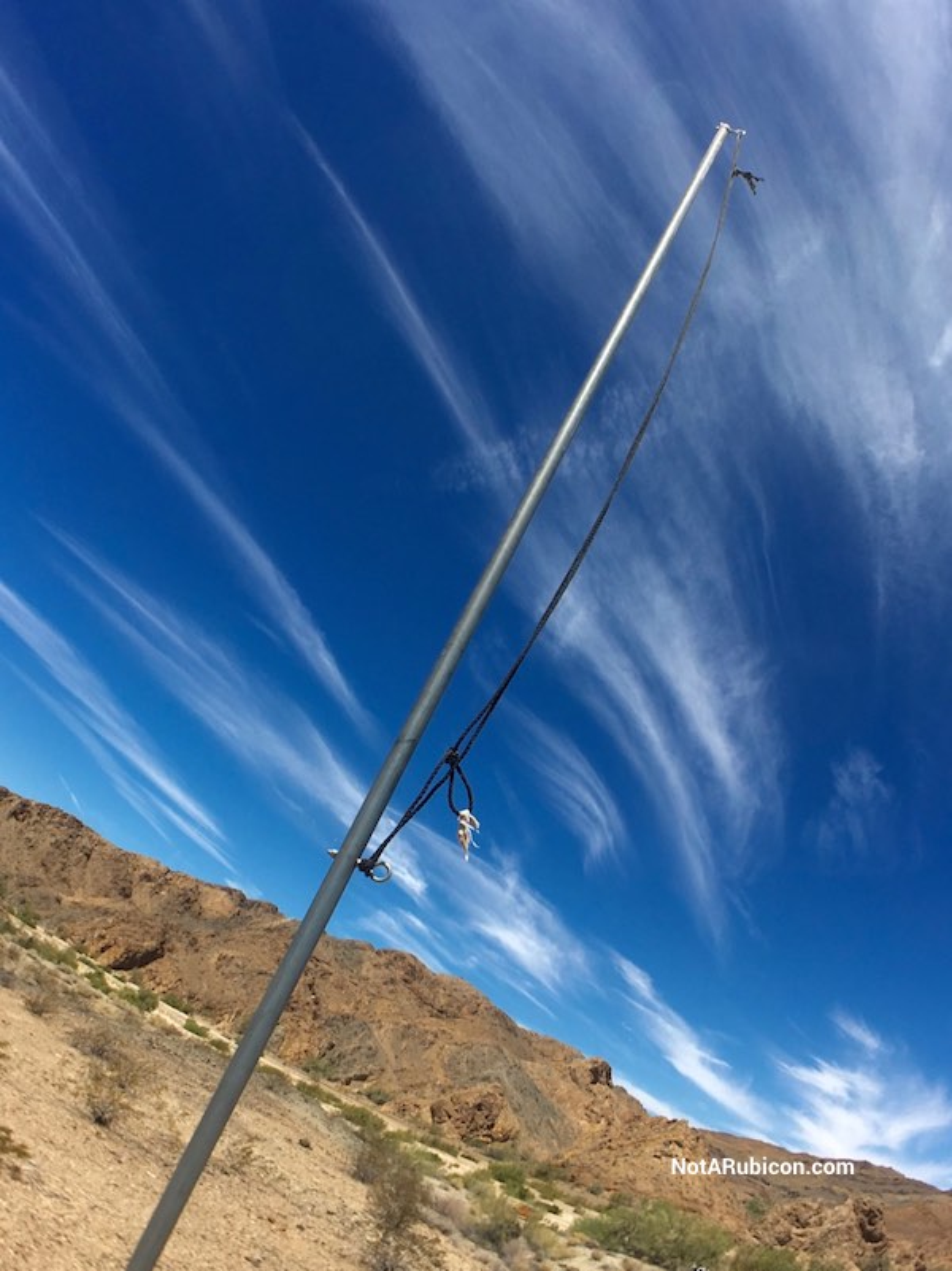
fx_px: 1064
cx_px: 476
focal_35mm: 29
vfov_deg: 61.7
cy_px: 636
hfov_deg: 48.2
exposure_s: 1/2404
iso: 25
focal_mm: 4.15
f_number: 2.2
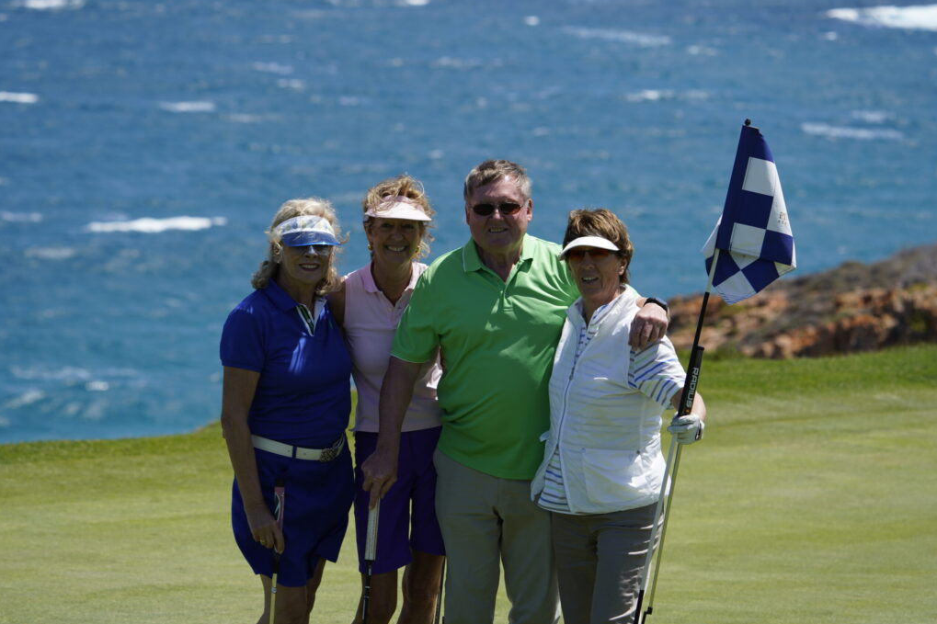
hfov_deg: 10.2
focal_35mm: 201
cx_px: 468
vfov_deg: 6.8
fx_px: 5230
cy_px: 312
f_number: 8
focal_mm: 200
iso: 100
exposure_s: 1/320
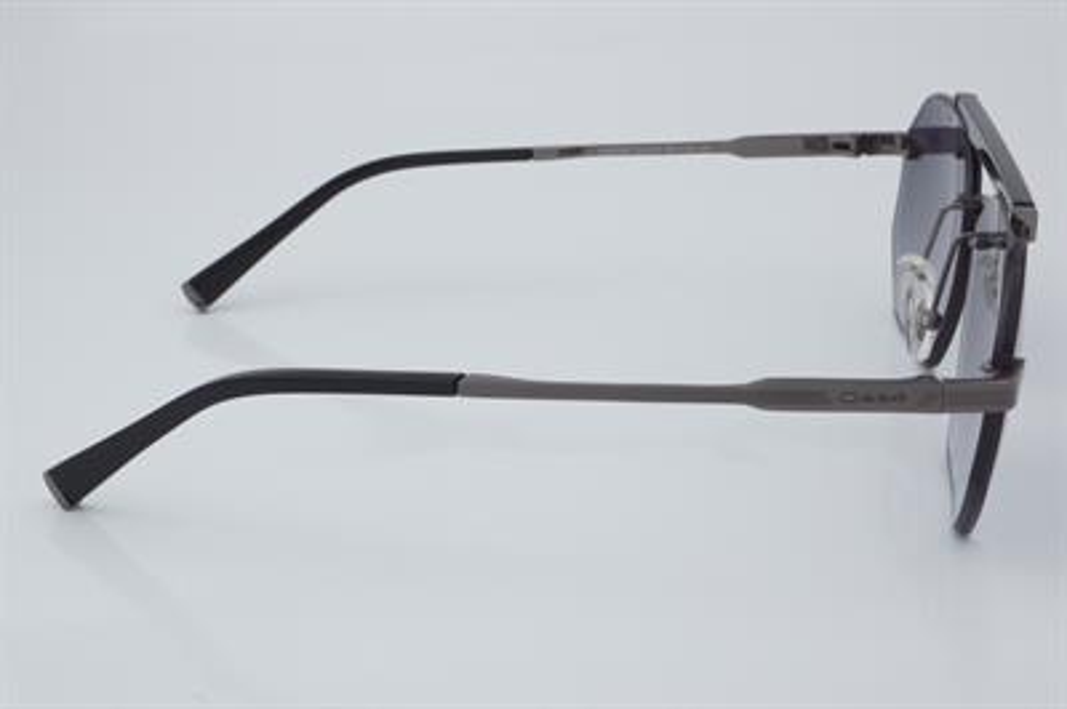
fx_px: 2221
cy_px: 354
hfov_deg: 27.0
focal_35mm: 75
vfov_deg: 18.2
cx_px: 534
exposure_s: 1/4
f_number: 32
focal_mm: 50
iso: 100
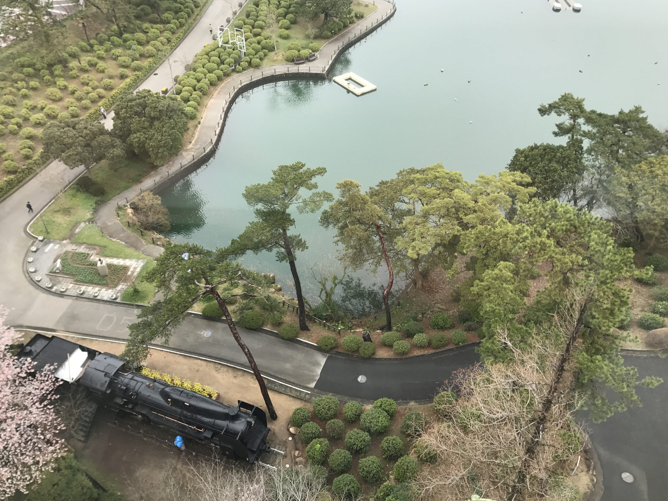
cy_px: 247
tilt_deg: -41.2
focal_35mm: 29
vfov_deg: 48.2
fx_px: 560
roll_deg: -0.9
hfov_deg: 61.7
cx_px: 331
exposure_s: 1/694
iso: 20
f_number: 1.8
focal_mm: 3.99
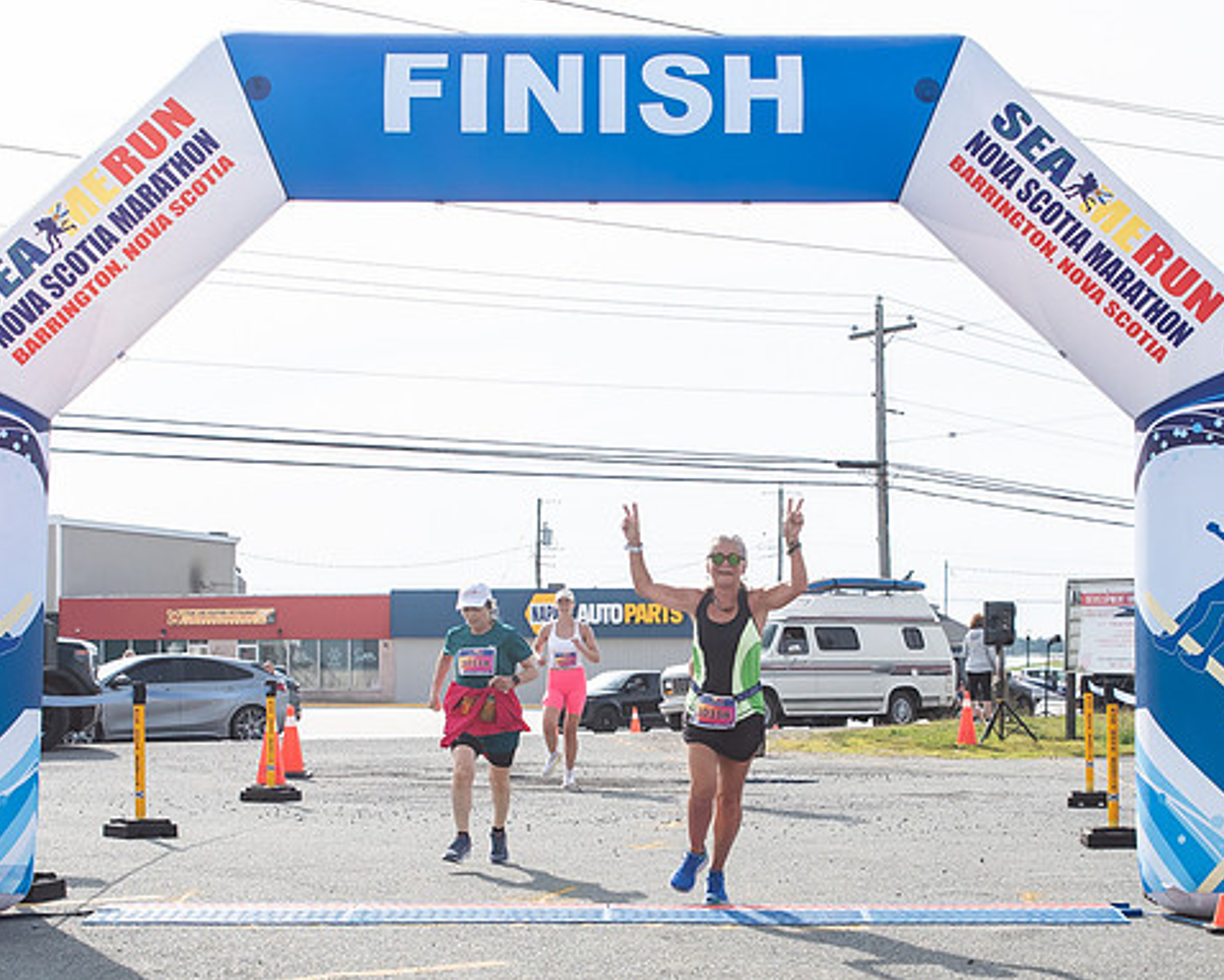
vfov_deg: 22.4
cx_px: 669
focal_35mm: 68
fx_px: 2465
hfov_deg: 27.9
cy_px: 649
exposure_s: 1/3200
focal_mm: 32
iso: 800
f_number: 4
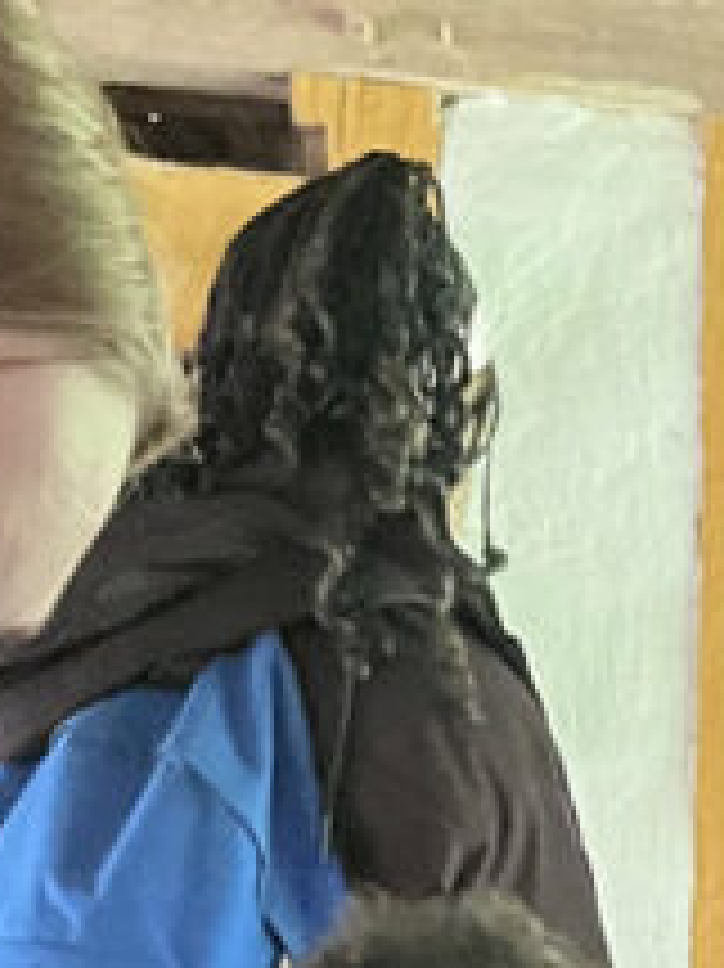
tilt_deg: -16.3
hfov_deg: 11.0
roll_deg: -0.8
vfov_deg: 12.8
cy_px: 2078
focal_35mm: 129
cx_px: 1156
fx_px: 3601
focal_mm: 5.1
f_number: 1.6
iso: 800
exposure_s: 1/30
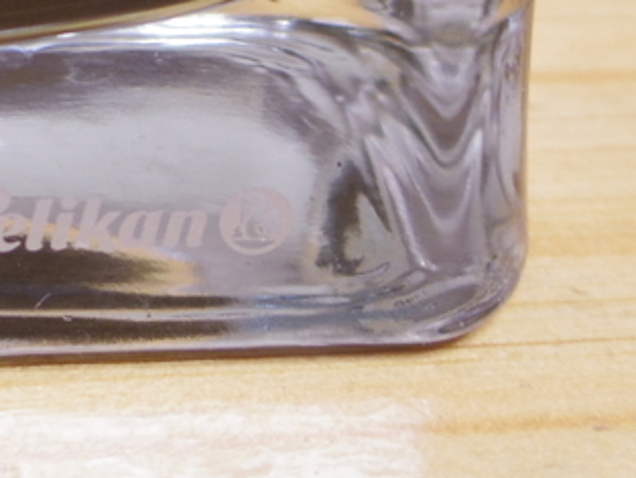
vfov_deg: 8.1
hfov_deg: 10.6
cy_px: -273
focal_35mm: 180
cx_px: -297
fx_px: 3308
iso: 200
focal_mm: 8.5
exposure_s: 1/15
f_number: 1.9
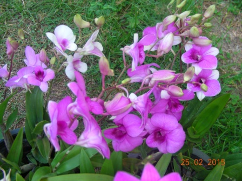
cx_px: 121
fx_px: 266
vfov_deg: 37.7
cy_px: 90
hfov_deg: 49.0
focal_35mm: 38
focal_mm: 6.3
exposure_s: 1/30
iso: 50
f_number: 3.5
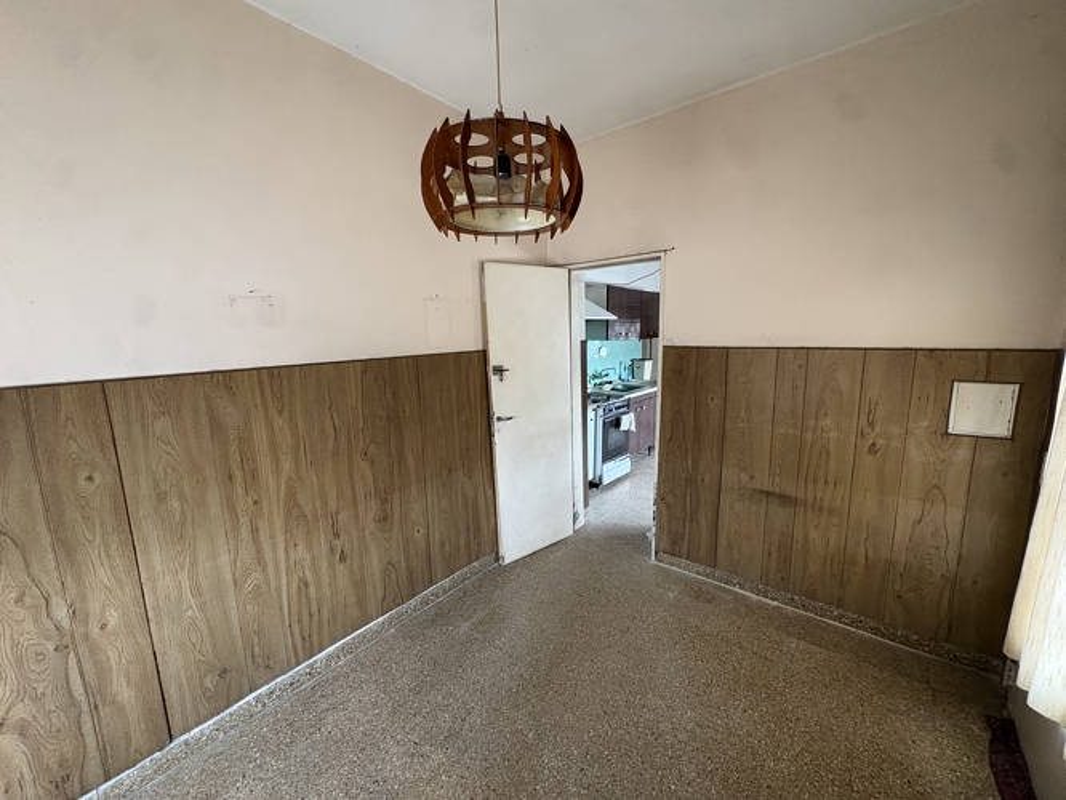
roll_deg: +2.6
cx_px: 533
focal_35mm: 14
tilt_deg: -9.0
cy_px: 400
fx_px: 431
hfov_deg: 102.0
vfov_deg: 85.7
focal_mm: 2.22
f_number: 2.2
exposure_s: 1/60
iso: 250
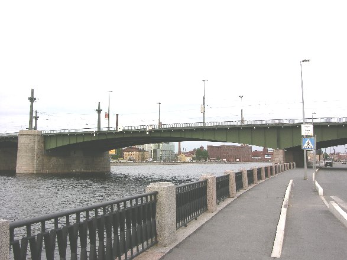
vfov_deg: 40.7
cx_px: 174
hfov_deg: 52.6
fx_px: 351
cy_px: 130
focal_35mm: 35
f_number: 7.1
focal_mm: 8.9
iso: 50
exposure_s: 1/83.8
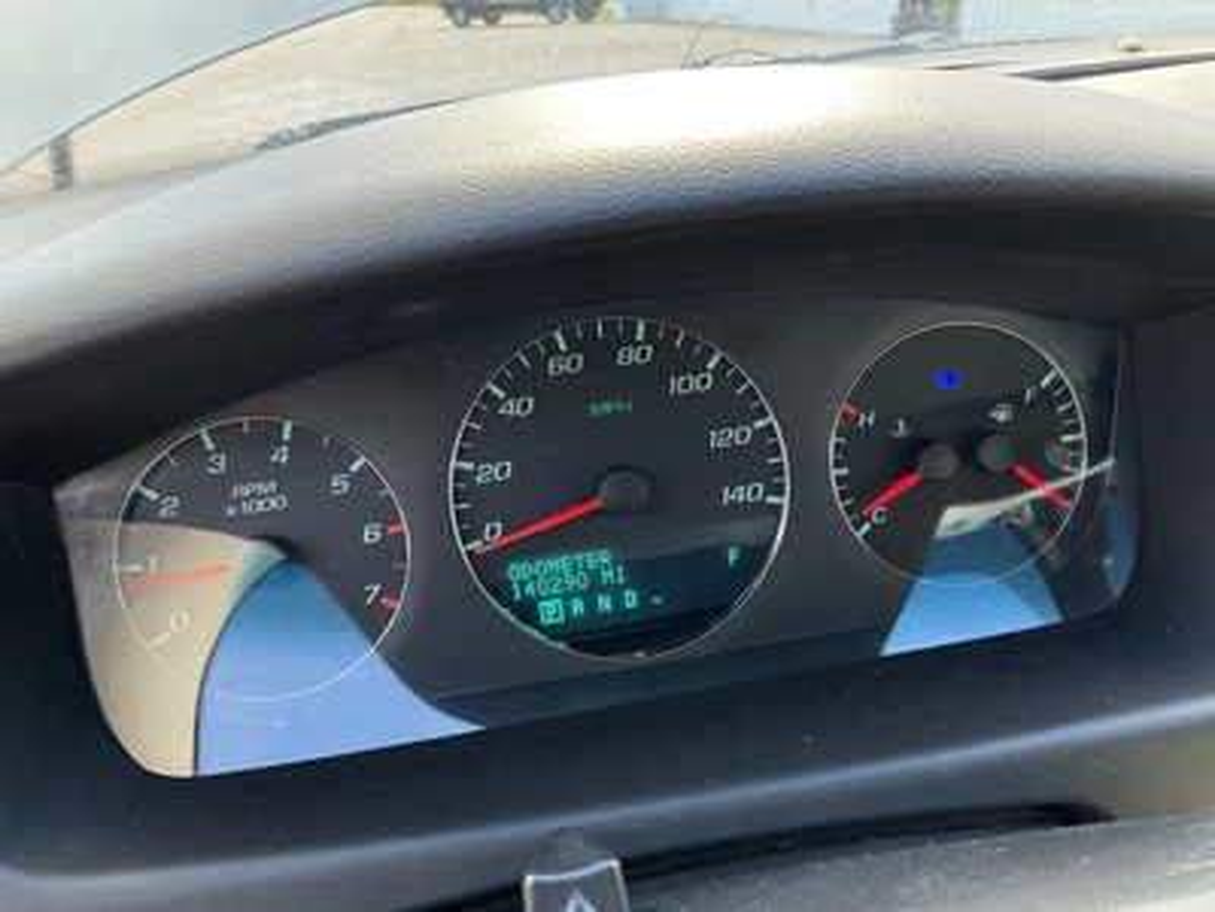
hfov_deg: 61.7
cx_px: 608
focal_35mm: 29
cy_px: 456
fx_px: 1018
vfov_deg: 48.2
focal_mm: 3
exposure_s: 1/100
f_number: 1.8
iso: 64
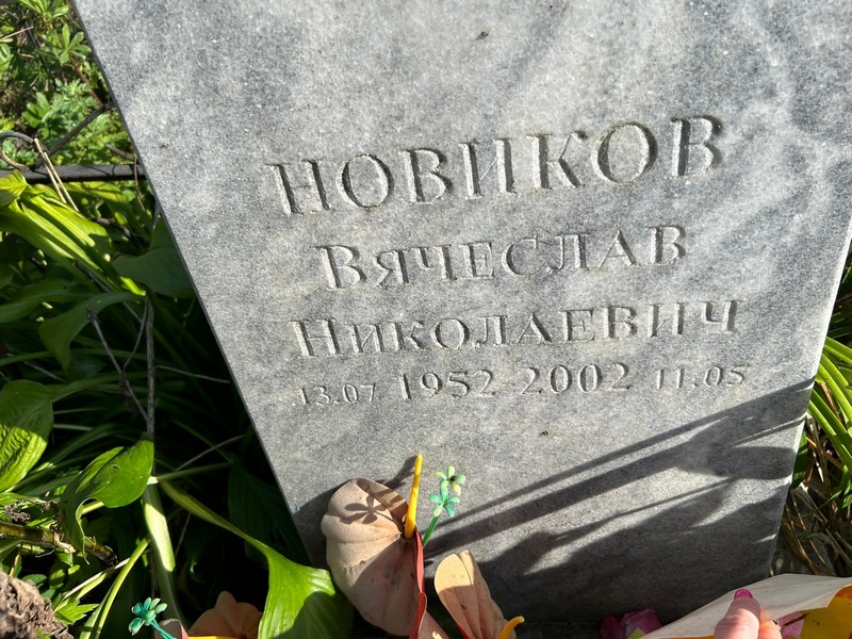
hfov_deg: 67.3
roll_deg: +2.8
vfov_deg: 53.1
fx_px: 640
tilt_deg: -40.9
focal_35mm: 26
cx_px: 426
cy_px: 320
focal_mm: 5.7
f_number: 1.5
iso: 50
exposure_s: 1/3704
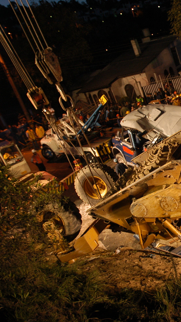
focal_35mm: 41
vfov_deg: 49.6
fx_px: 348
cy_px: 160
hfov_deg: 24.8
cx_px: 243
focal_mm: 17
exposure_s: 1/40
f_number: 2.8
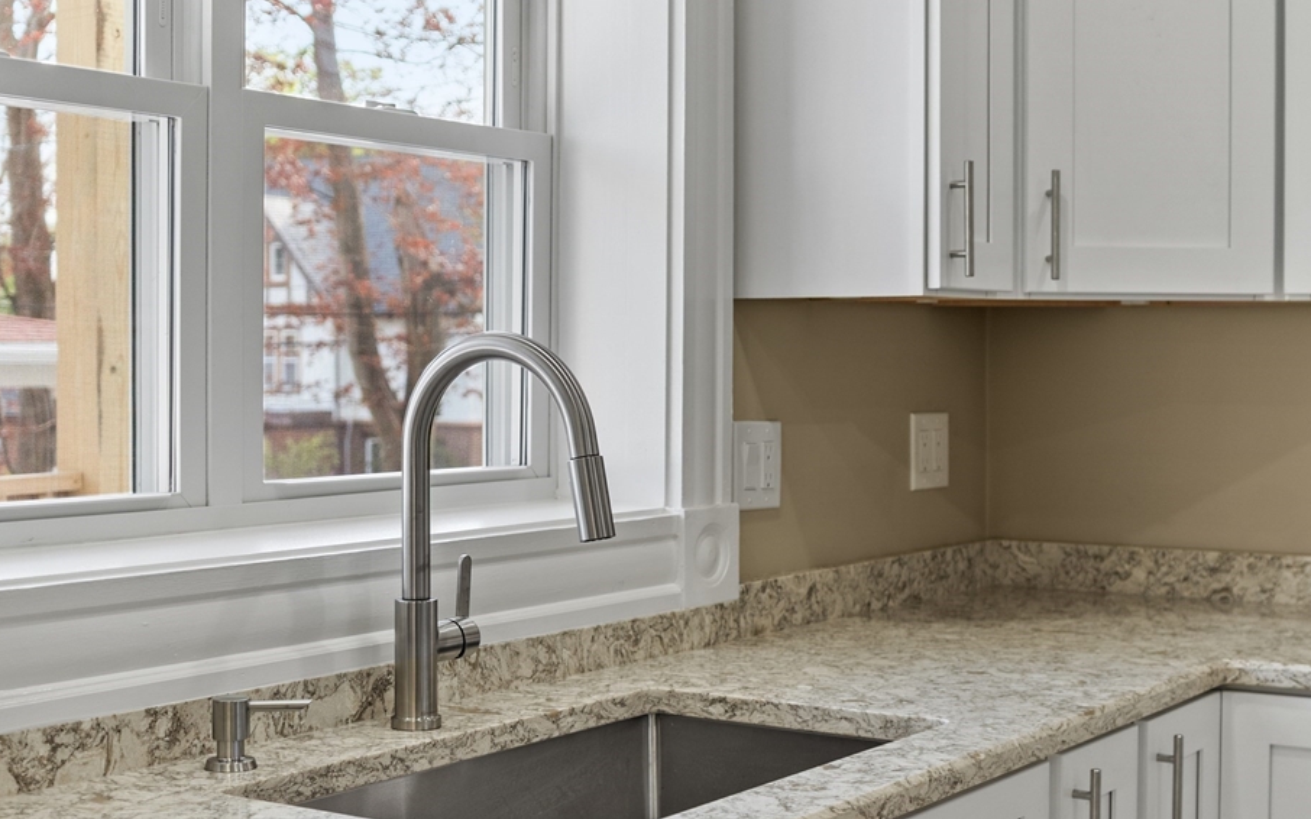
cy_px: 367
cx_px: 682
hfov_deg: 38.2
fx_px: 1893
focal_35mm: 53
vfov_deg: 24.4
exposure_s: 1/25
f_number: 4
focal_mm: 31
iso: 400
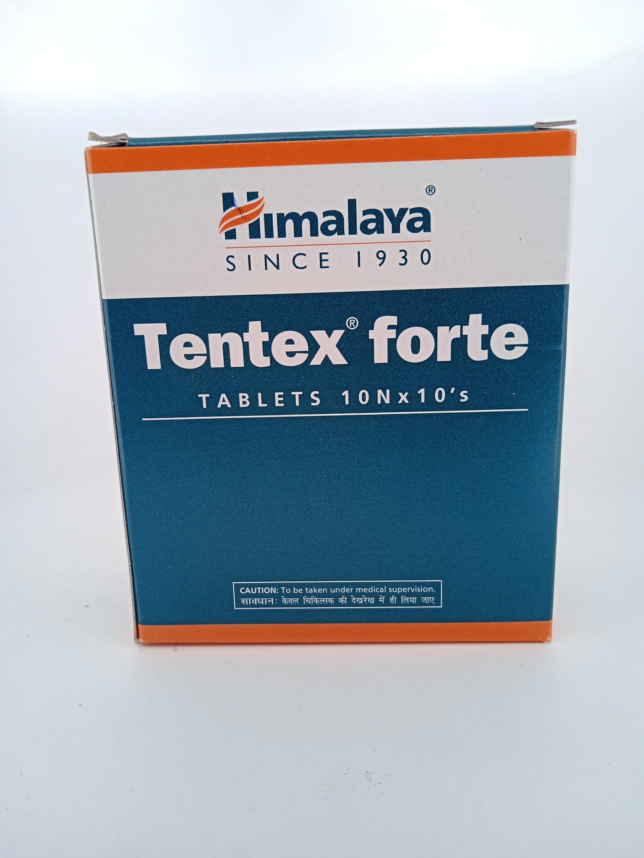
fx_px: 695
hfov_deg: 49.7
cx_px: 322
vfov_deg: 63.4
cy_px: 429
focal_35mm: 28
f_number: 2.2
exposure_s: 1/100
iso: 114
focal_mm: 3.43
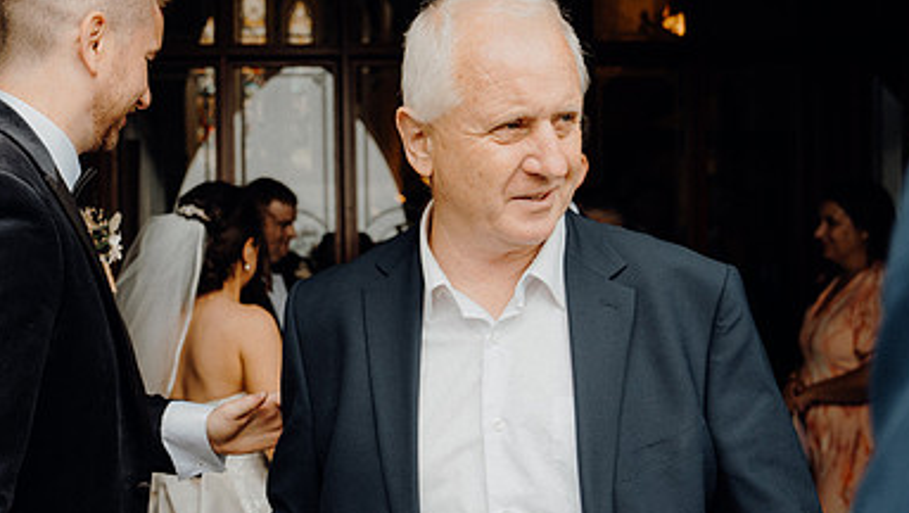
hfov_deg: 43.9
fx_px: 1109
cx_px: 304
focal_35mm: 46
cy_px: 305
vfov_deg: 26.0
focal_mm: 29
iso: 160
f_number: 3.5
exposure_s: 1/200
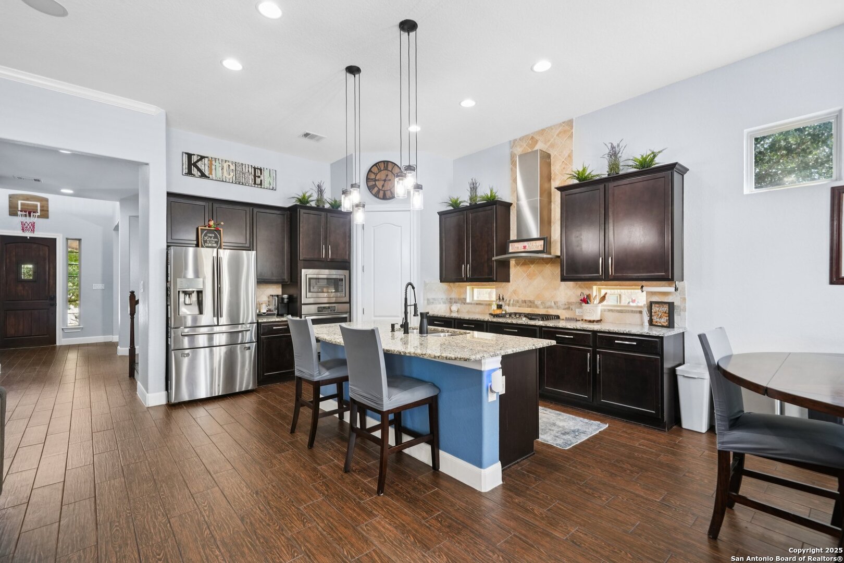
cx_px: 422
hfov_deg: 96.7
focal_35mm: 16
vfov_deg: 73.7
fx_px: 375
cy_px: 282
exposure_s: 1/15
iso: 800
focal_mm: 16
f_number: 8
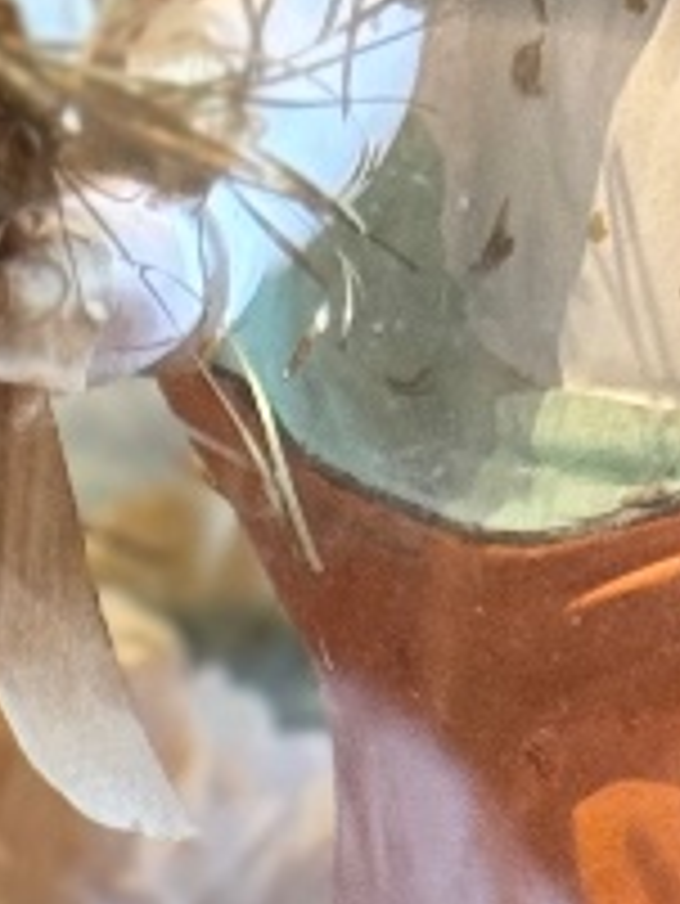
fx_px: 7483
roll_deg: -5.0
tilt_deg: -0.6
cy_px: 2676
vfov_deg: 6.4
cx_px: -450
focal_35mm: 286
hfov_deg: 5.1
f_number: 1.78
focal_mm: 6.76
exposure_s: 1/50
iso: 200
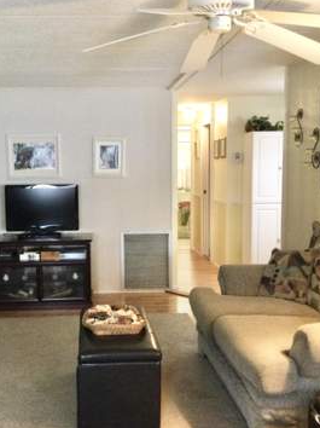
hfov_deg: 34.0
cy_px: 212
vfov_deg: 44.8
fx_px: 518
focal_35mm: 42
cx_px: 111
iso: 250
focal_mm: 3.3
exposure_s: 1/15
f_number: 2.4
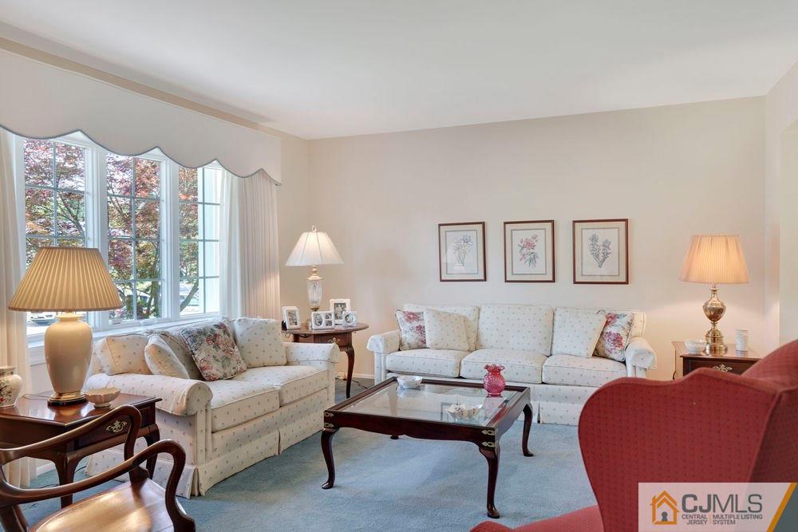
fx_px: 576
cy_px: 266
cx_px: 399
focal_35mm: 26
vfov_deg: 49.6
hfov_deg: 69.4
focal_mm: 26
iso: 200
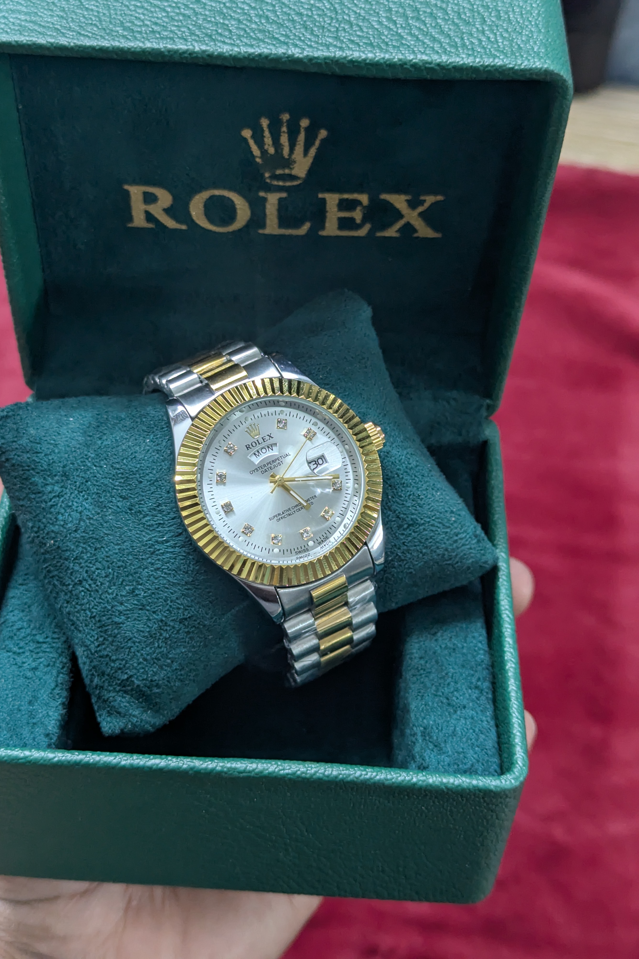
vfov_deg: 38.9
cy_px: 470
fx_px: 1358
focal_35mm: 51
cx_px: 272
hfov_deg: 26.5
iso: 155
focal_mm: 6.81
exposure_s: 1/59
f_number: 1.85
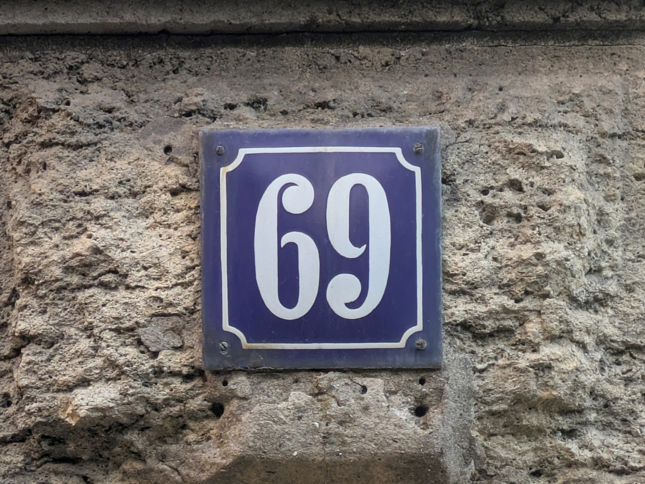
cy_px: 242
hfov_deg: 37.5
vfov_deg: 28.6
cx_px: 322
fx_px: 951
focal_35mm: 51
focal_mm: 5.43
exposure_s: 1/33.3
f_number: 1.89
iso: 71
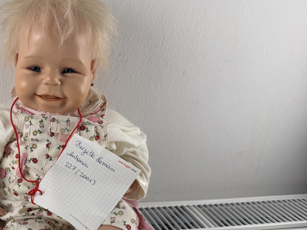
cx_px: 51
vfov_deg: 33.1
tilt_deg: -23.1
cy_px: 165
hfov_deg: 41.5
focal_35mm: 43
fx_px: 381
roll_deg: -2.5
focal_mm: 6.76
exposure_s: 1/356
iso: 80
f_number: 1.78
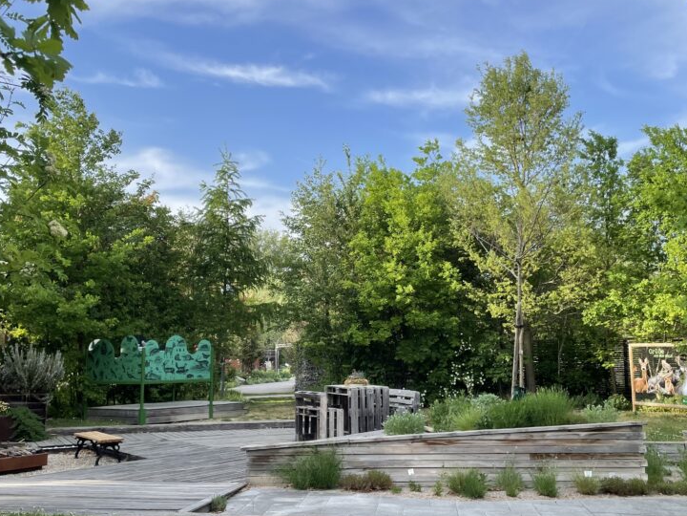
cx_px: 358
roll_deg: -0.1
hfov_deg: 50.1
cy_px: 282
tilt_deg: +6.1
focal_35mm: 37
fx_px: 734
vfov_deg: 38.6
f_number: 1.6
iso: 32
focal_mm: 4.2
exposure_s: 1/1304
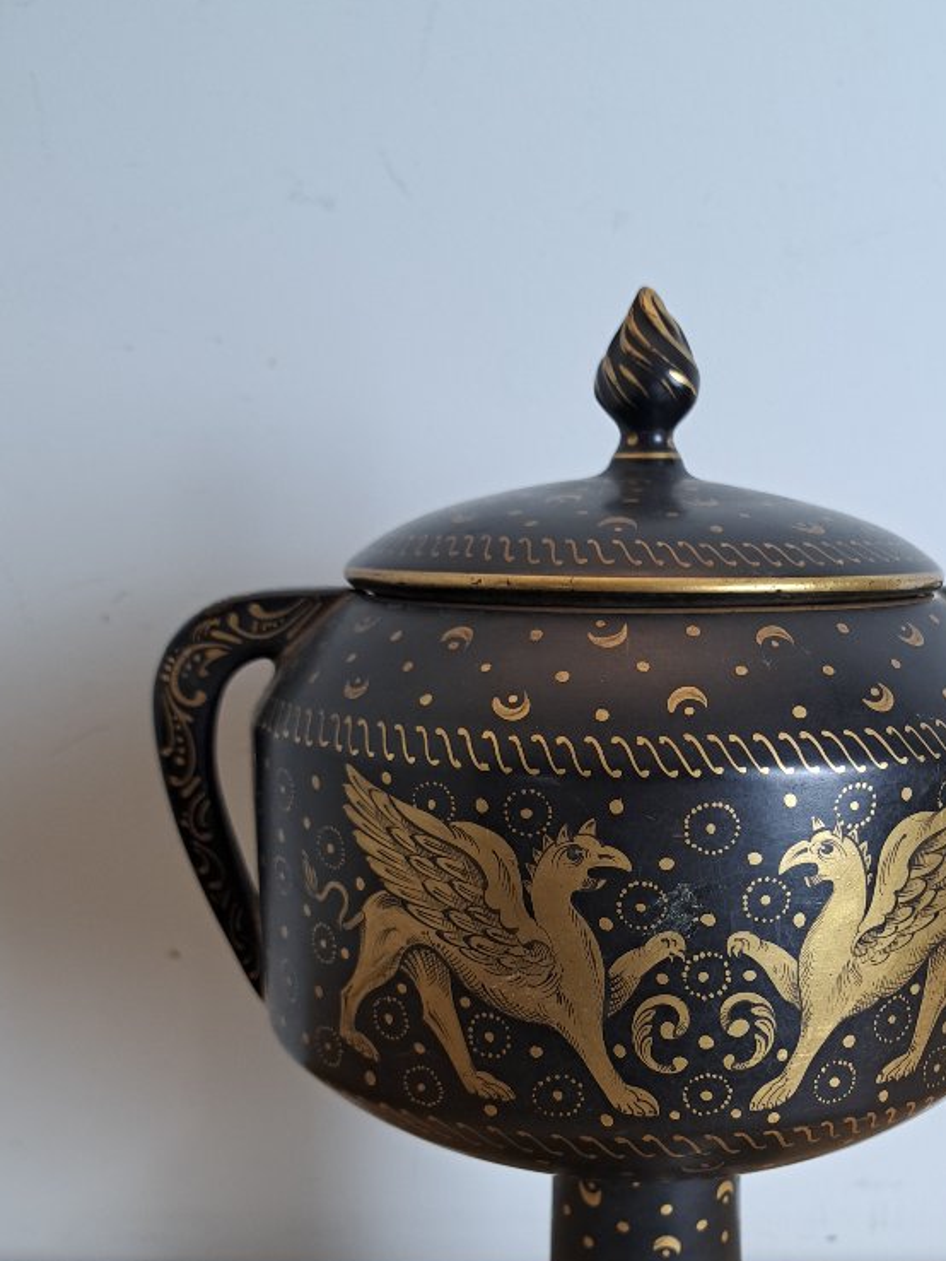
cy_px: 877
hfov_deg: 36.5
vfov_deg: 46.8
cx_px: 618
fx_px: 1420
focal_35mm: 39
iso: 100
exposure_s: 1/50
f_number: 1.8
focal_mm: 5.23
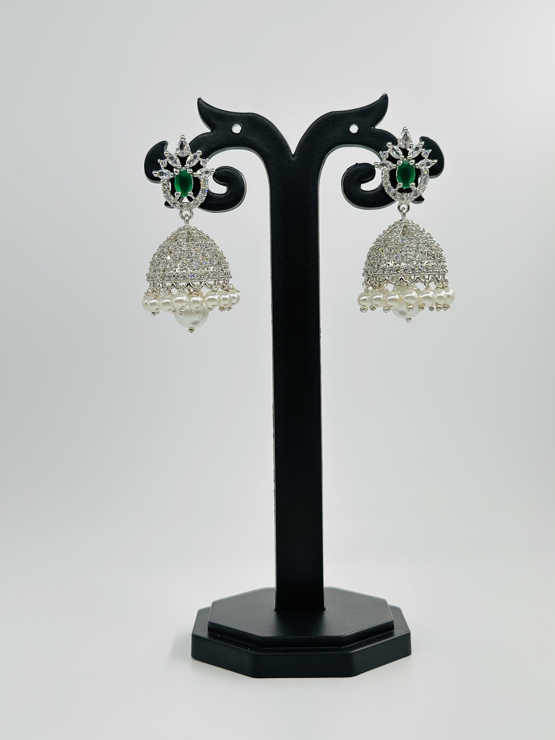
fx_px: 1026
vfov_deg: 39.7
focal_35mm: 48
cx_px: 278
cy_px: 370
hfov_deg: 30.3
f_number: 1.78
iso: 80
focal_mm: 6.86
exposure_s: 1/1613
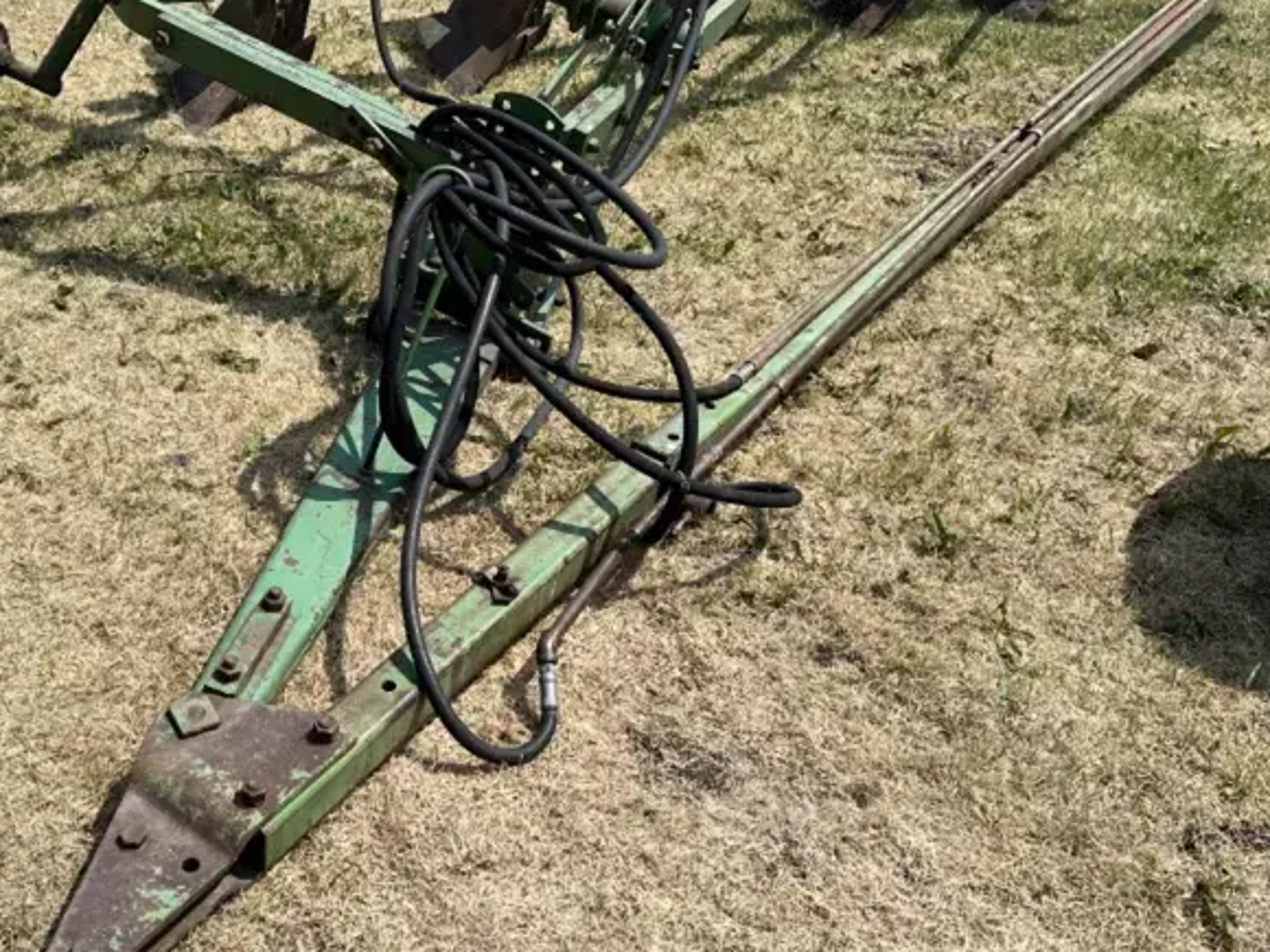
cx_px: 477
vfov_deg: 33.4
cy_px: 363
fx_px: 1578
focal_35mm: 43
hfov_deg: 43.5
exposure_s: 1/3968
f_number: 1.5
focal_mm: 5.7
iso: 50
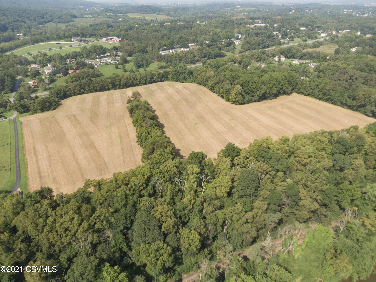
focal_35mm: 24
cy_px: 141
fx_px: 261
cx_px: 188
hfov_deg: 71.6
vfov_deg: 56.8
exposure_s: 1/1000
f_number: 2.8
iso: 100
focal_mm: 4.39
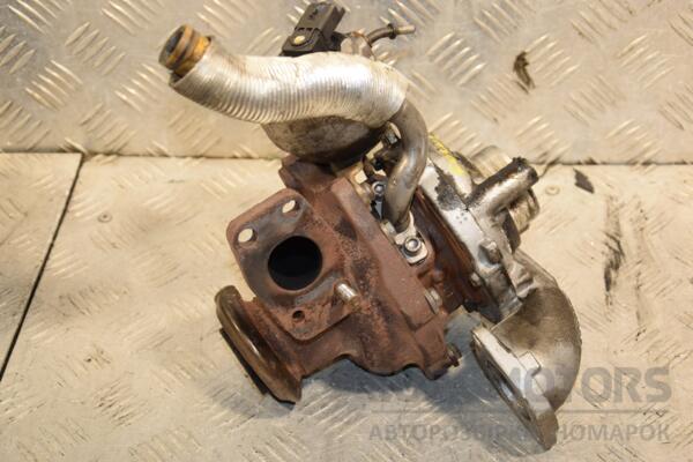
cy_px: 231
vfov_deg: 17.5
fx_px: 1501
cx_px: 346
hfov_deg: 26.0
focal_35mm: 78
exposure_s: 1/200
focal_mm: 52
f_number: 5.6
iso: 800
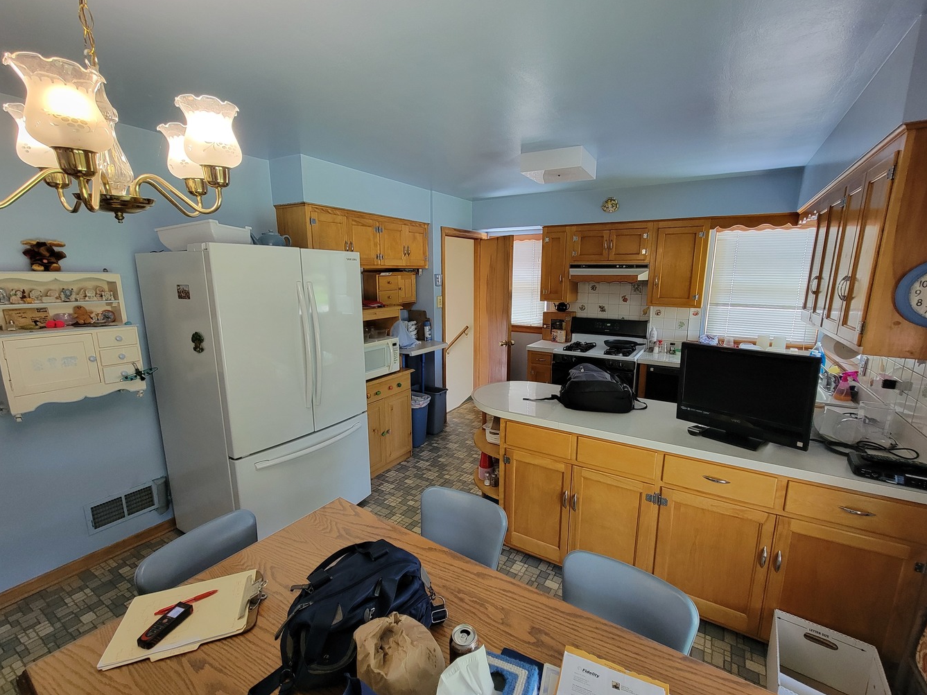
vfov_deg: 85.7
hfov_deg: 102.0
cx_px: 476
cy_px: 360
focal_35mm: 14
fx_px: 375
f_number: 2.2
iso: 250
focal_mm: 2.2
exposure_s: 1/60
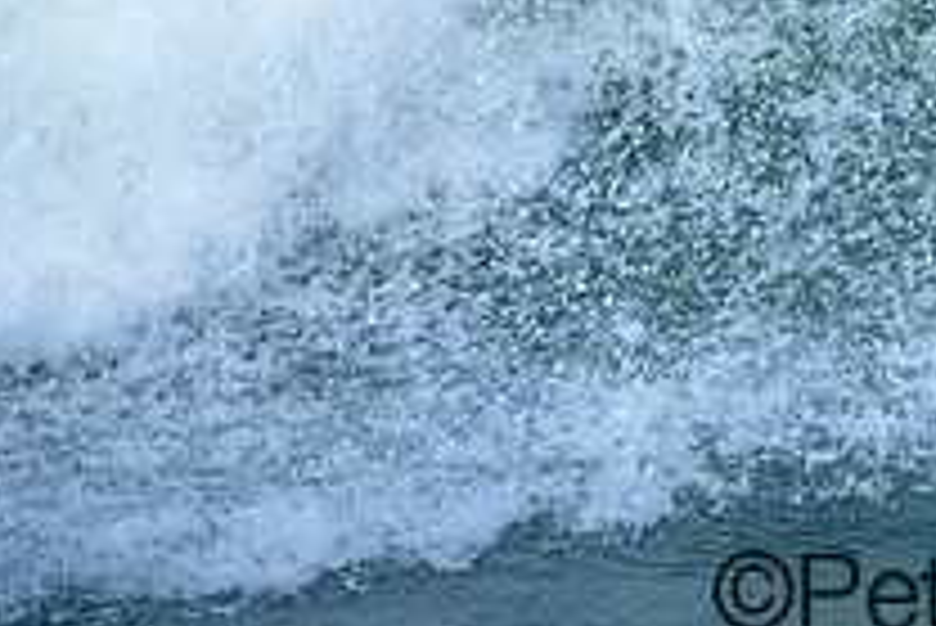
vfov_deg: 0.5
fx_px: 71860
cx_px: 1203
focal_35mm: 2762
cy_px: -190
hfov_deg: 0.7
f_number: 6.3
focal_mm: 800
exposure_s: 1/2000
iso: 400
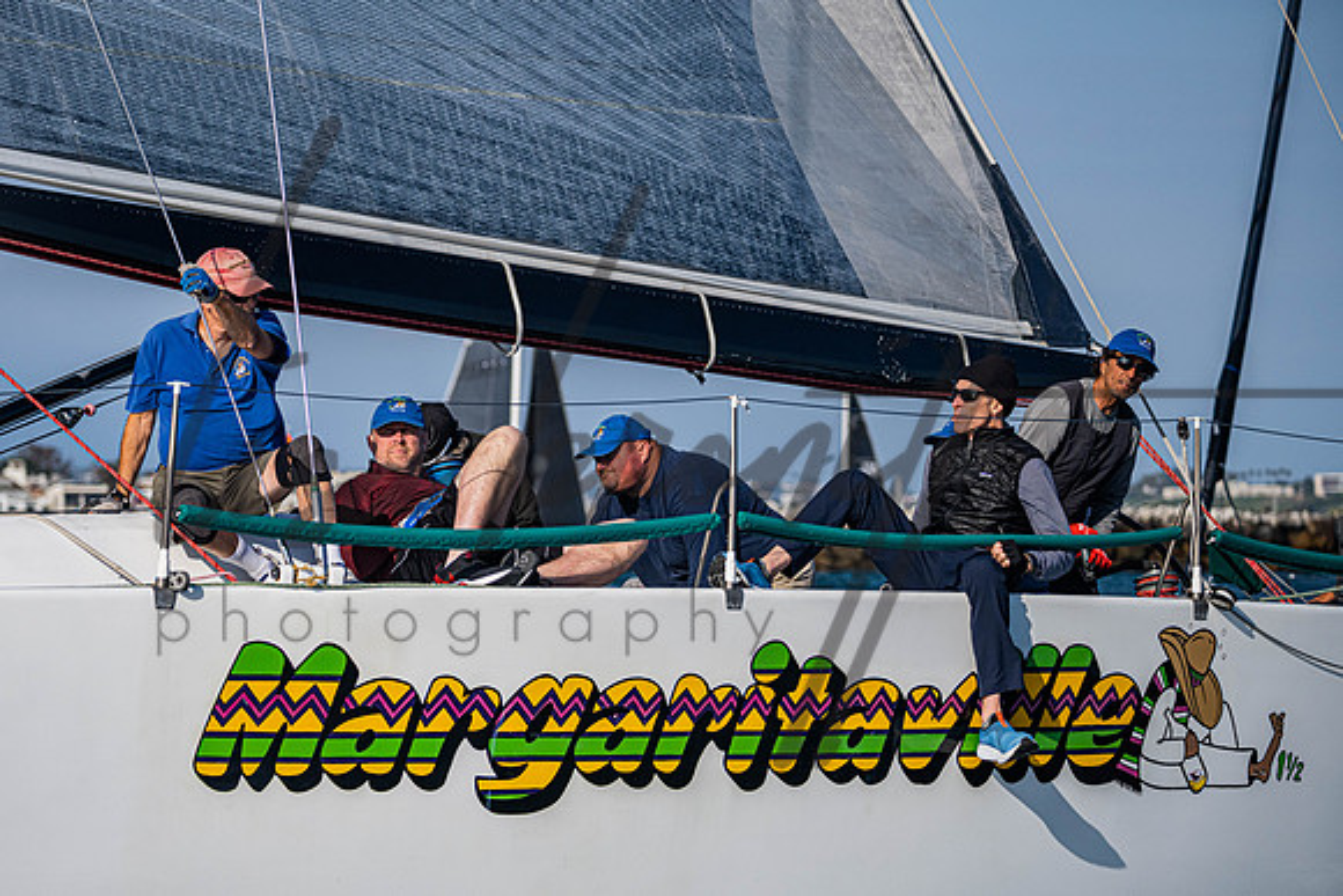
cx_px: 572
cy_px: 514
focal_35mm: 166
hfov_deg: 12.3
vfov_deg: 8.3
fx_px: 6209
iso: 400
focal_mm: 145
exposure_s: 1/5000
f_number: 4.8
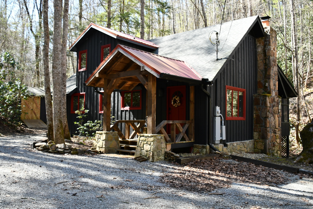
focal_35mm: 33
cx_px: 156
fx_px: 287
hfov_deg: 57.2
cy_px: 104
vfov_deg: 40.0
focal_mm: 22
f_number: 4.5
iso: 400
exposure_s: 1/250
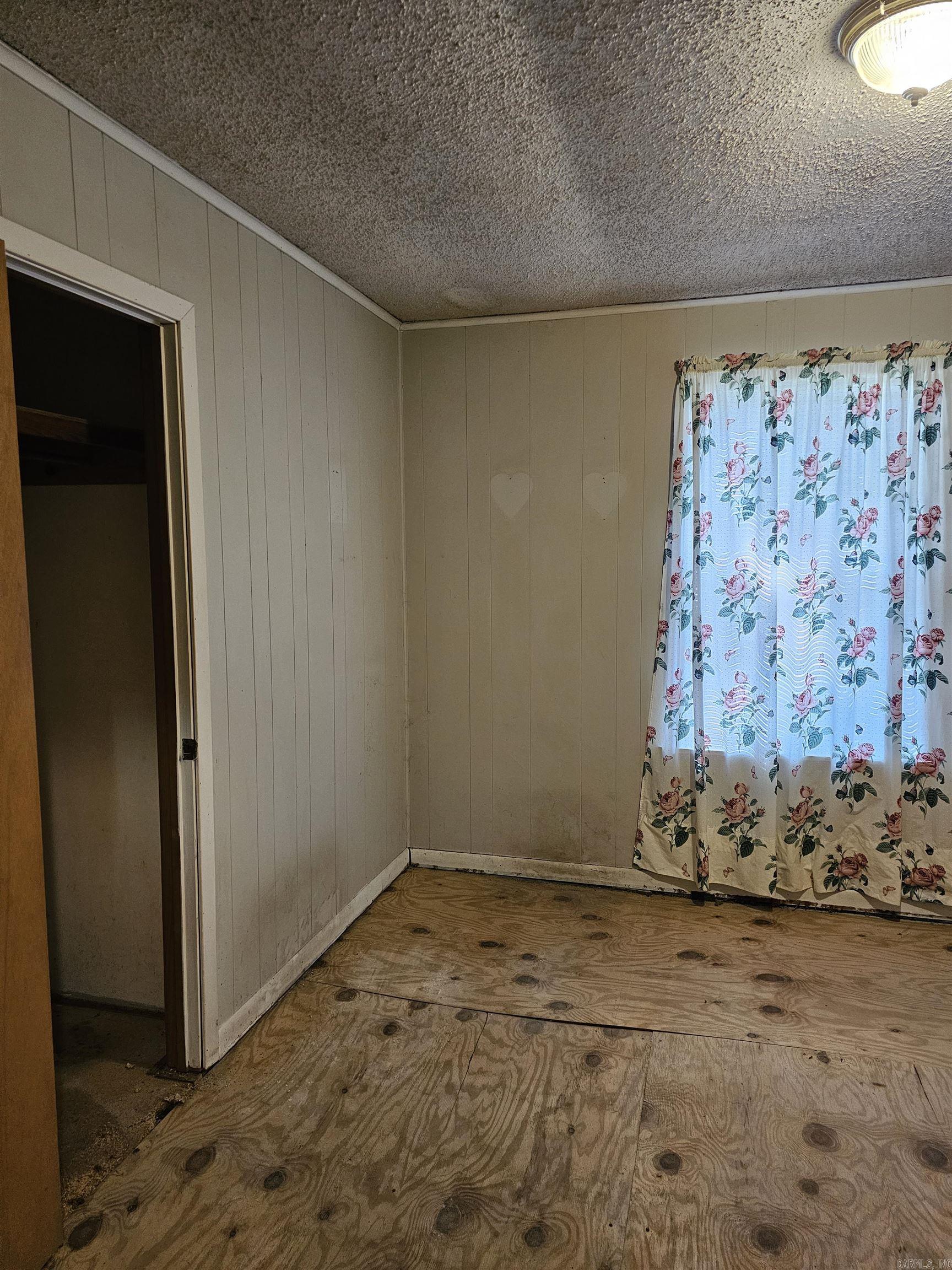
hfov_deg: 58.9
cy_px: 635
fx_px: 843
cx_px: 476
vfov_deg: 73.9
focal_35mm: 23
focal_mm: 6.3
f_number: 1.7
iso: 640
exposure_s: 1/60
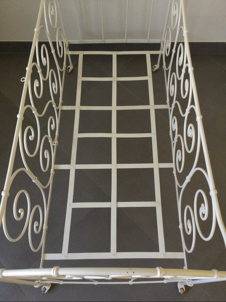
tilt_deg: -62.2
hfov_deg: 45.4
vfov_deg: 58.4
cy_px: 151
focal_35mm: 31
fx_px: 270
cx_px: 113
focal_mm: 3.3
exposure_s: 1/33
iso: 32
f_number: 2.4
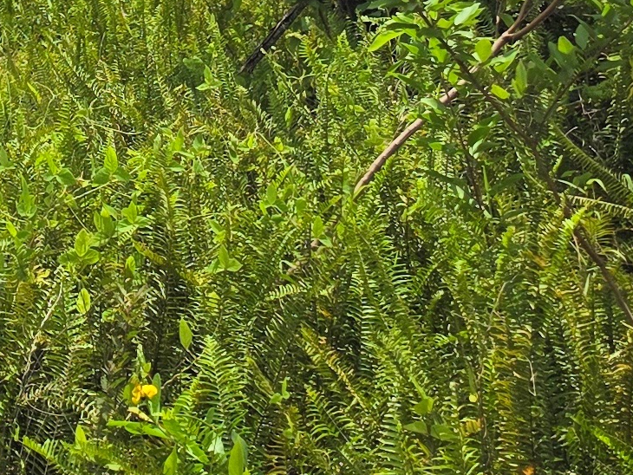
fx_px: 2305
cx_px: -149
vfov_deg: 10.7
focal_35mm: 126
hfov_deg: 15.0
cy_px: -487
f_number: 1.4
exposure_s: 1/7939
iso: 40
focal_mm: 6.5
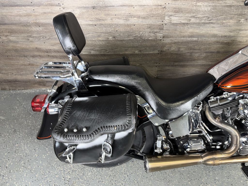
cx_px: 124
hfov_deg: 71.6
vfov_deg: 56.8
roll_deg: +0.6
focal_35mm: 24
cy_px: 93
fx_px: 172
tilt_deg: -40.3
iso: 64
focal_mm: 6.76
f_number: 1.78
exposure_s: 1/18
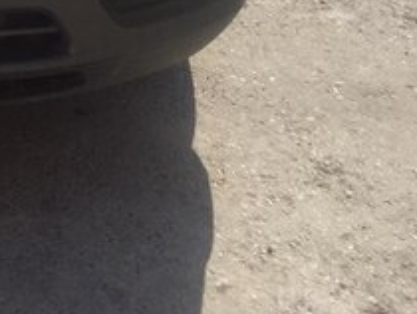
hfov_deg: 18.7
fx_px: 1097
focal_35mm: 91
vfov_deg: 15.1
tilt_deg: -15.6
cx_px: -224
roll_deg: -2.1
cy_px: -156
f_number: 2.2
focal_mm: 4.15
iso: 32
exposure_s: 1/2198
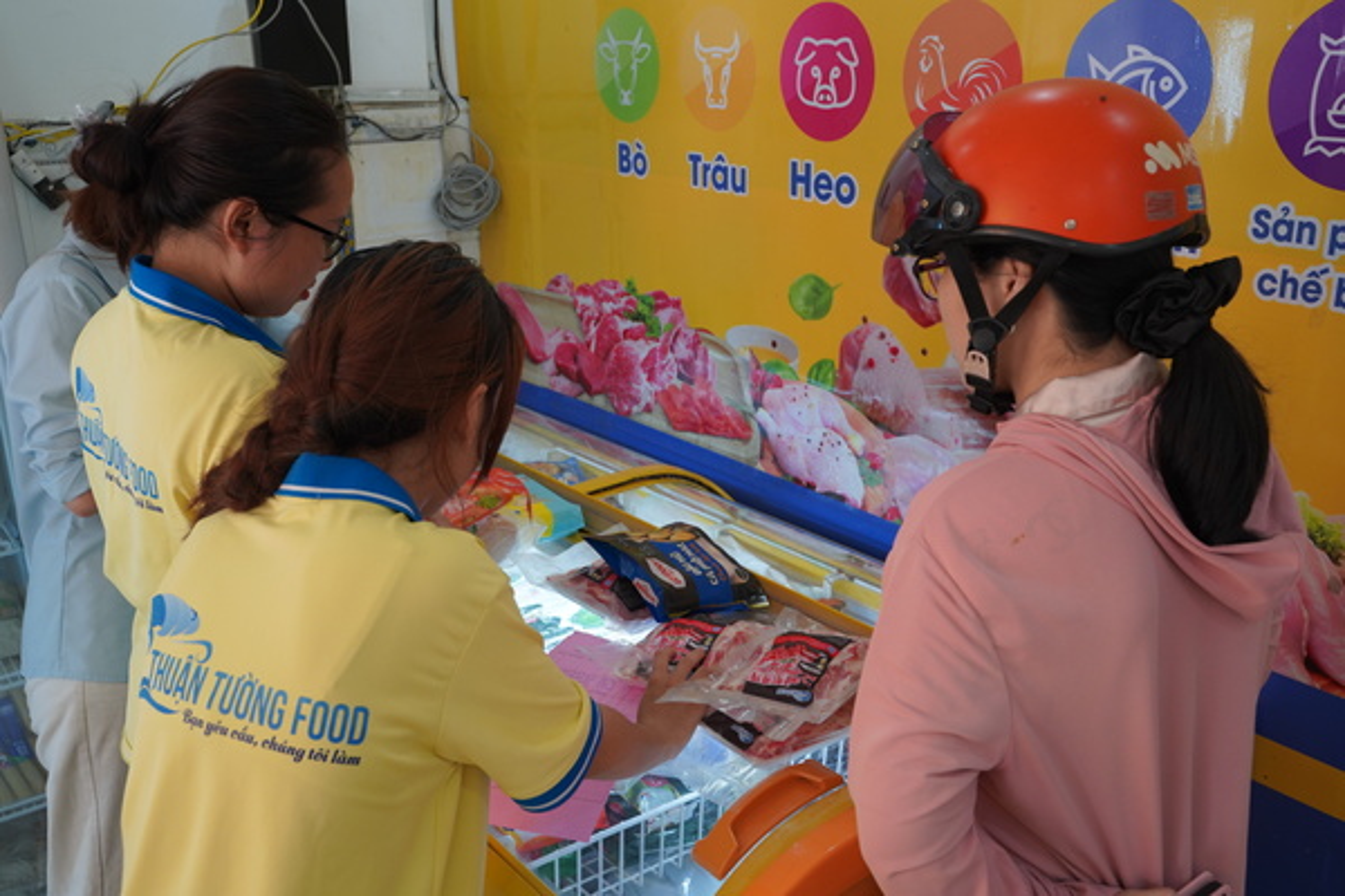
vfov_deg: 40.0
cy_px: 448
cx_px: 672
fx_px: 1233
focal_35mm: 33
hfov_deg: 57.2
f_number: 6.3
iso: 1250
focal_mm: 33
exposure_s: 1/80
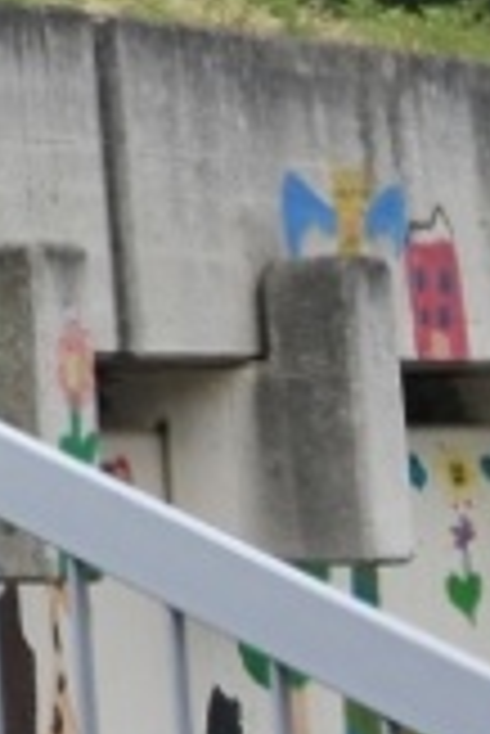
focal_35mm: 220
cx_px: -1650
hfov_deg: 5.3
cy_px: -23
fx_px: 4482
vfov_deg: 9.3
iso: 250
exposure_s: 1/200
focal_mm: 24
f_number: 7.1
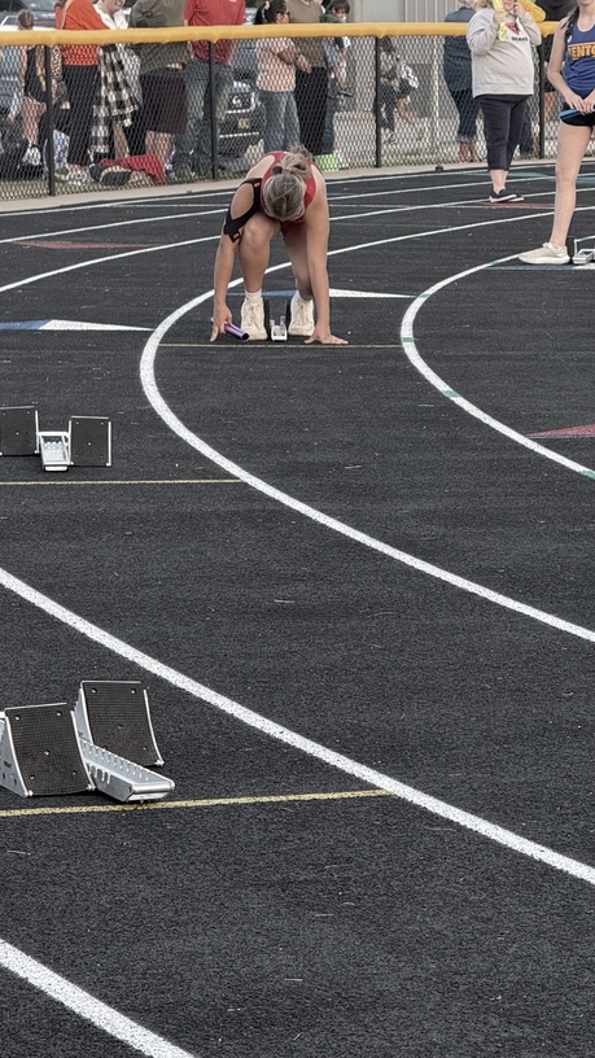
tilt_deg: -5.1
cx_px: 364
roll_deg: -0.1
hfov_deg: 7.4
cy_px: 495
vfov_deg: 13.1
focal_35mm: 164
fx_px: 4600
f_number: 2.8
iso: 80
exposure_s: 1/99
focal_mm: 15.66
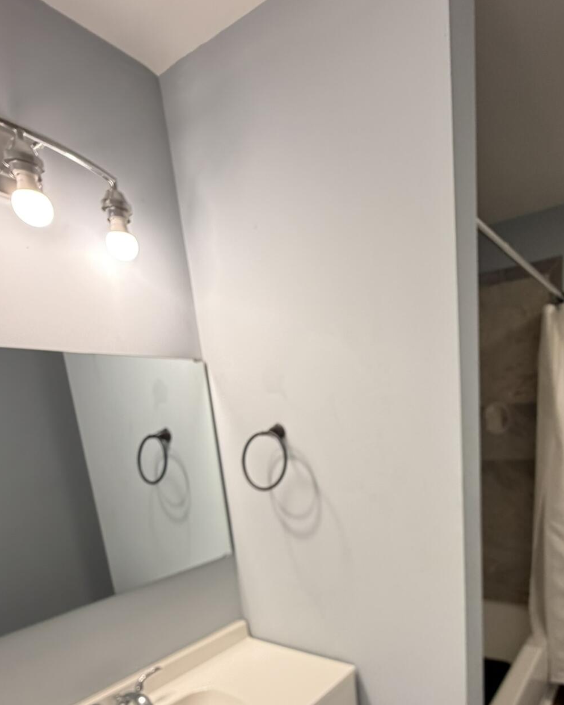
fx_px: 459
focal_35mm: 22
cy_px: 528
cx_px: 396
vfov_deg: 70.1
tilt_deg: -13.6
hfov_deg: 60.9
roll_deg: +3.0
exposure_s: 1/60
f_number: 2.2
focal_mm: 2.22
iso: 400
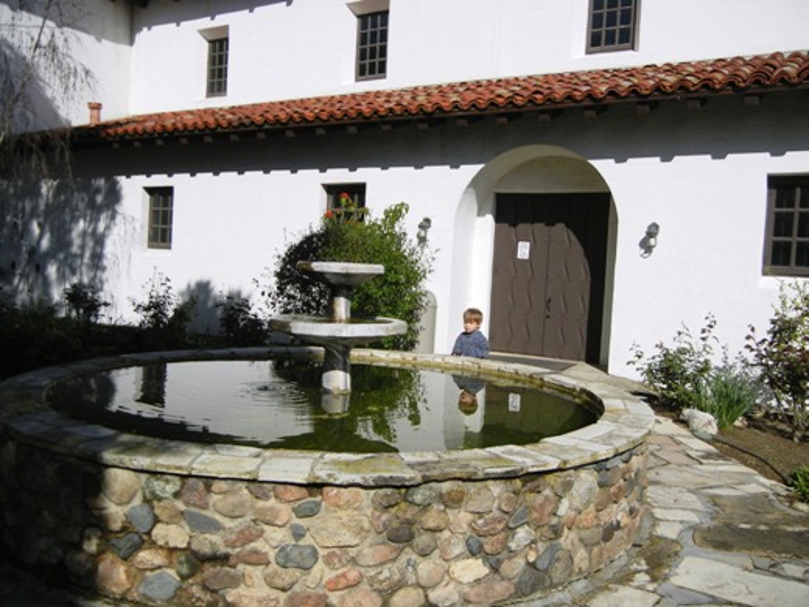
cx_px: 404
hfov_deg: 60.0
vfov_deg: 46.8
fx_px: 701
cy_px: 304
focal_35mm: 30
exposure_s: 1/912
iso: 160
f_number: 7
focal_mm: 5.4
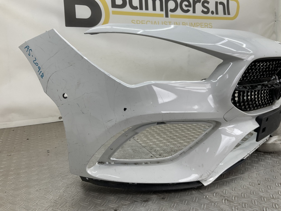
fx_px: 235
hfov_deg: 61.7
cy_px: 106
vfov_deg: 48.2
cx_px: 140
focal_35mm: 29
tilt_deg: -10.6
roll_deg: +0.3
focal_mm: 3
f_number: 1.8
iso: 25
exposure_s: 1/100
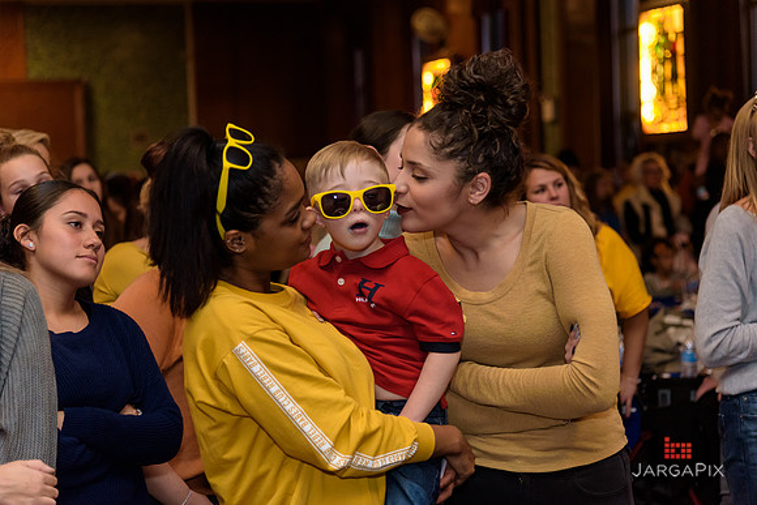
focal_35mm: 78
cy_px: 252
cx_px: 378
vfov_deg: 17.5
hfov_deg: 26.0
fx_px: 1640
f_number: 4
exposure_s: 1/125
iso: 2000
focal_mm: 78
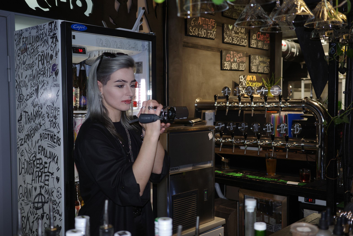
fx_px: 392
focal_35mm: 40
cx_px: 176
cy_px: 118
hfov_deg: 48.5
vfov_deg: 33.4
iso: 100
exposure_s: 1/20
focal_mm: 26
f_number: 2.8
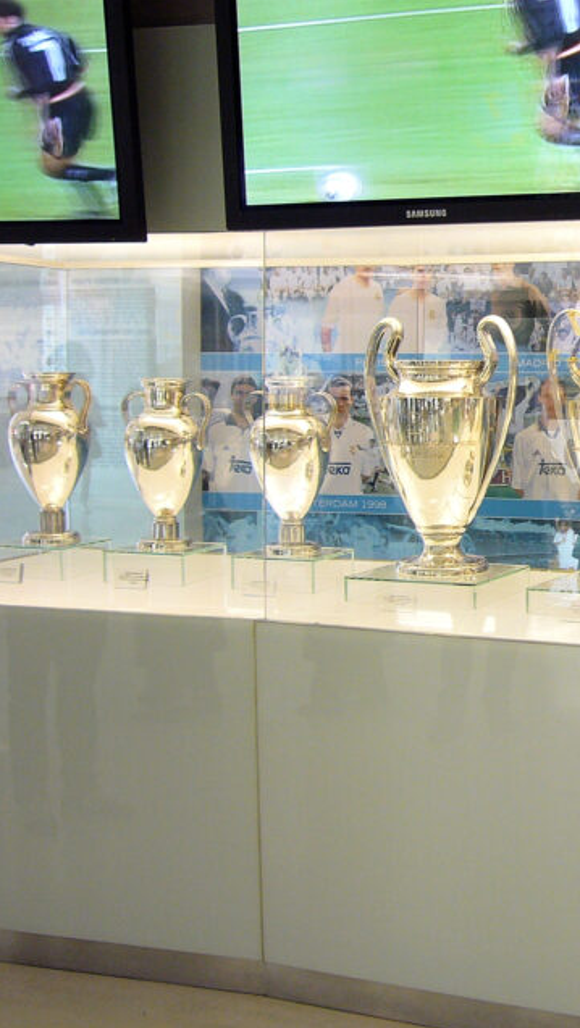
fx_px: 1338
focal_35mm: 49
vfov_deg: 42.1
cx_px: 645
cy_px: 478
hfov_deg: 23.0
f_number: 2.8
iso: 100
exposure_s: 1/10
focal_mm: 4.6
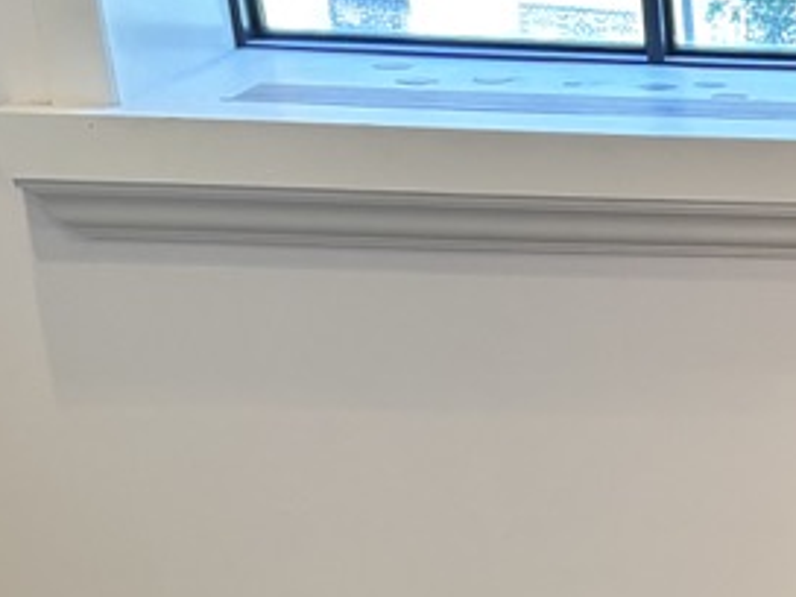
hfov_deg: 17.4
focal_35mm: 98
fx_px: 2254
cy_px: 960
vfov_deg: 13.9
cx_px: 1296
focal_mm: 5.96
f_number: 1.6
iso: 125
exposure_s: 1/60
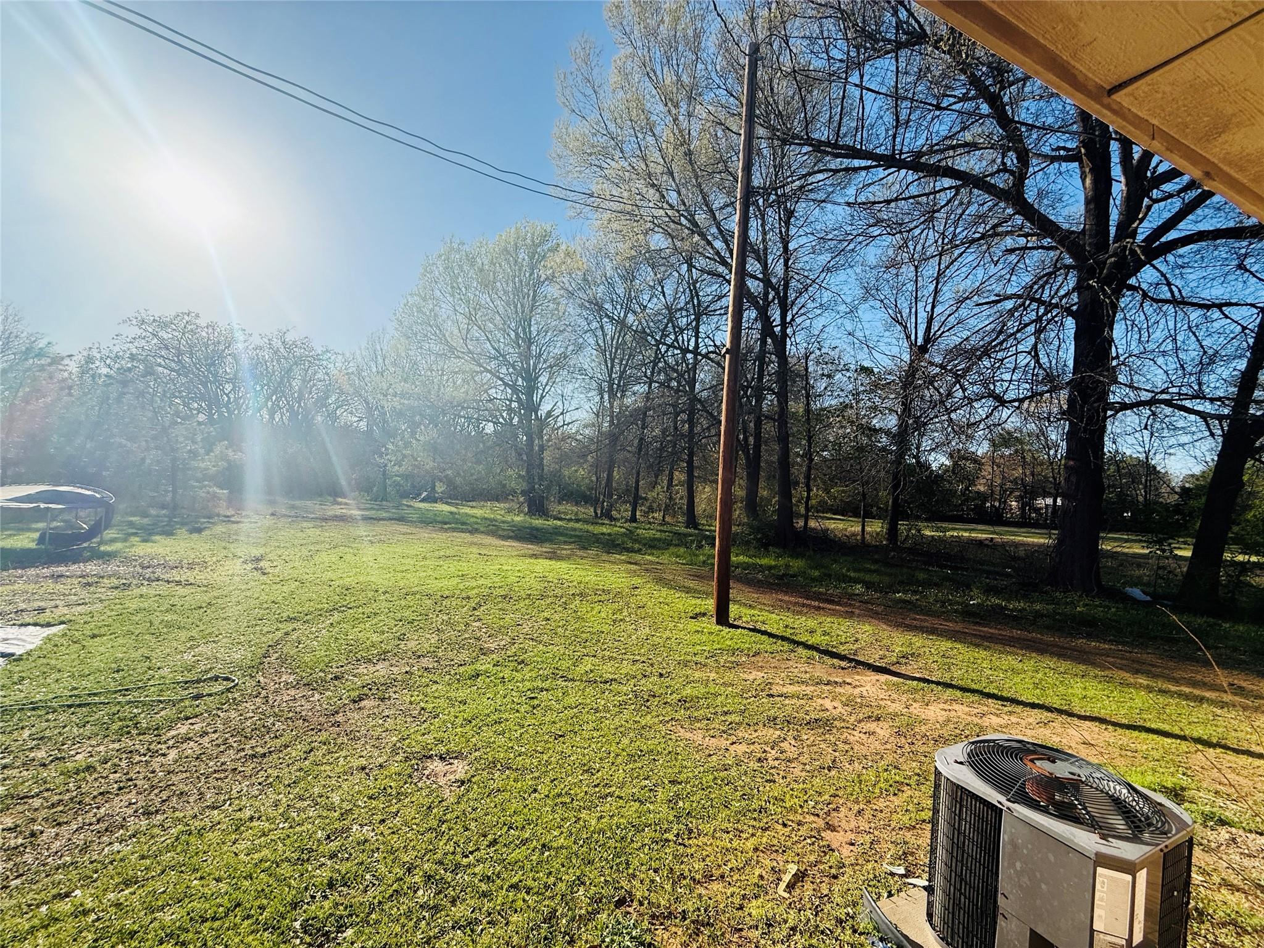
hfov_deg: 102.1
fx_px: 511
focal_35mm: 14
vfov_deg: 85.7
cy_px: 474
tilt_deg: +1.6
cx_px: 632
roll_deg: -3.2
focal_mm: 2.22
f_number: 2.2
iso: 64
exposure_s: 1/1464
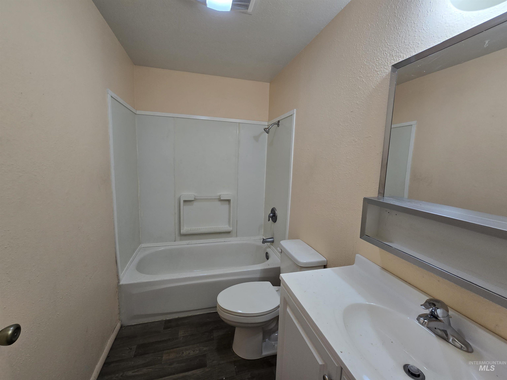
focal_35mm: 13
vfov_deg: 89.9
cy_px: 190
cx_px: 254
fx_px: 190
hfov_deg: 106.2
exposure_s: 1/60
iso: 100
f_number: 2.2
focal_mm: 2.2
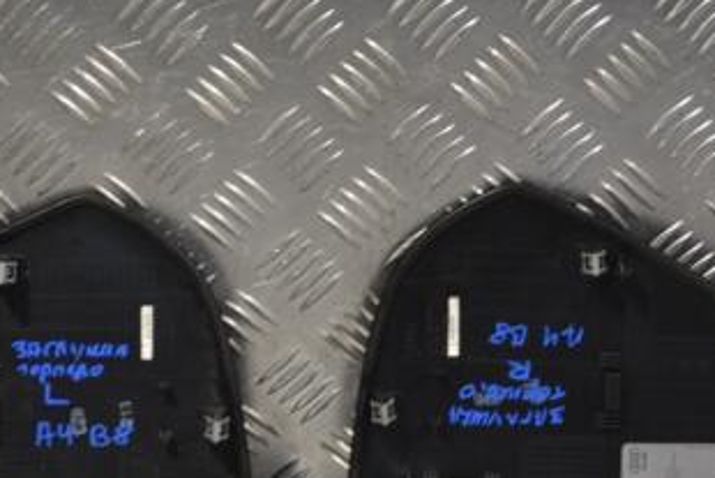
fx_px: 2424
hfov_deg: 16.8
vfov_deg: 11.2
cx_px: 298
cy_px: 379
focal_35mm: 122
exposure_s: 1/80
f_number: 5.3
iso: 400
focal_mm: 42
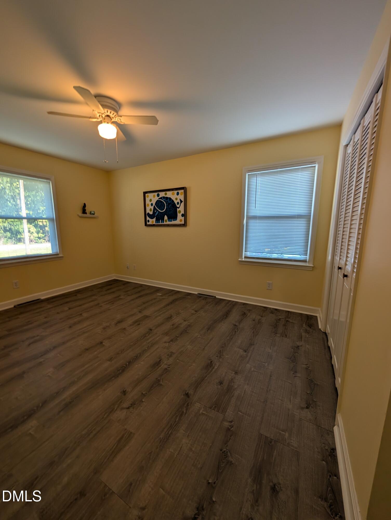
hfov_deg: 94.6
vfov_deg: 110.5
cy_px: 260
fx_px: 180
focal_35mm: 12
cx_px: 196
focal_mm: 2.02
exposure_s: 1/40
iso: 51
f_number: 1.7
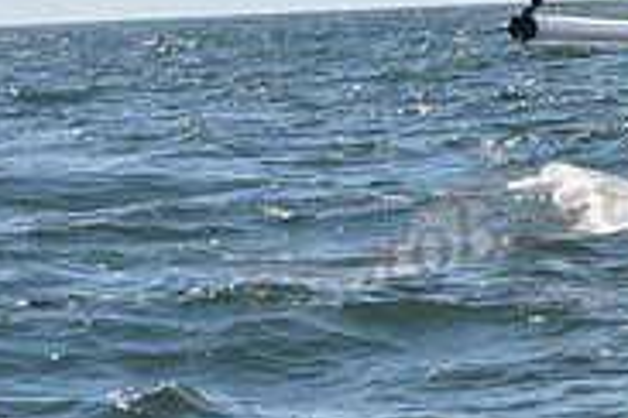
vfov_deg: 5.0
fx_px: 4762
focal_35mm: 273
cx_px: 899
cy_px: 9
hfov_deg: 7.4
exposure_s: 1/1250
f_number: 10
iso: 320
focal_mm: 86
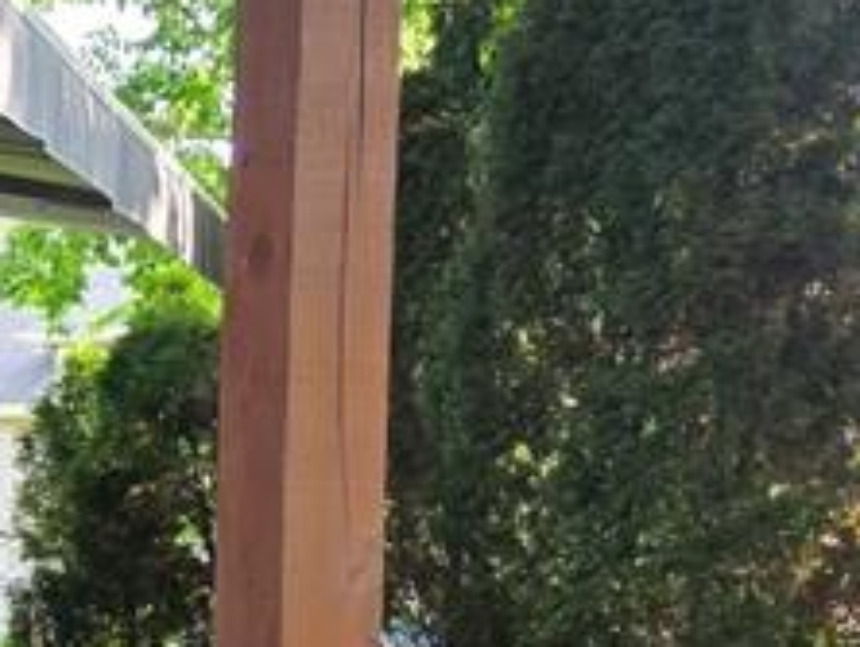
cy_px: 480
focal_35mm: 106
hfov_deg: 14.9
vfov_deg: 13.9
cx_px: -899
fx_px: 2636
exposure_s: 1/180
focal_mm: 6.3
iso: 100
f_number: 1.7
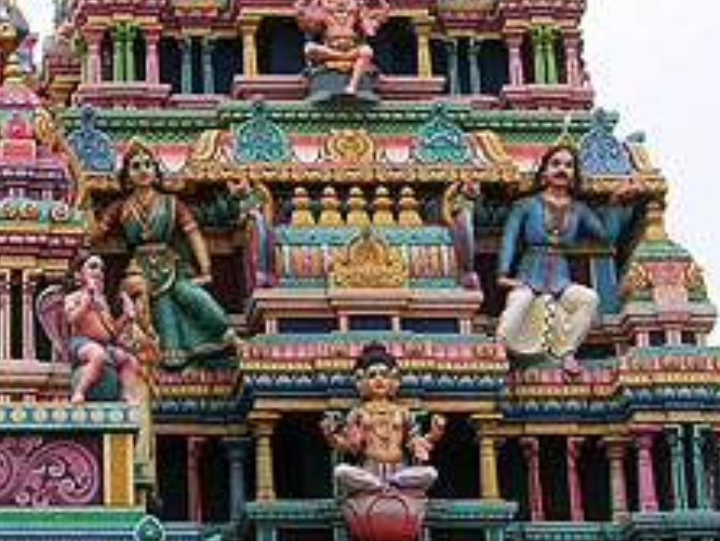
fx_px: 2873
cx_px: 42
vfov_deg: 10.7
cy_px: 107
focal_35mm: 138
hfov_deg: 14.1
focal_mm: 12.1
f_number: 4.5
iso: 80
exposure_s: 1/320
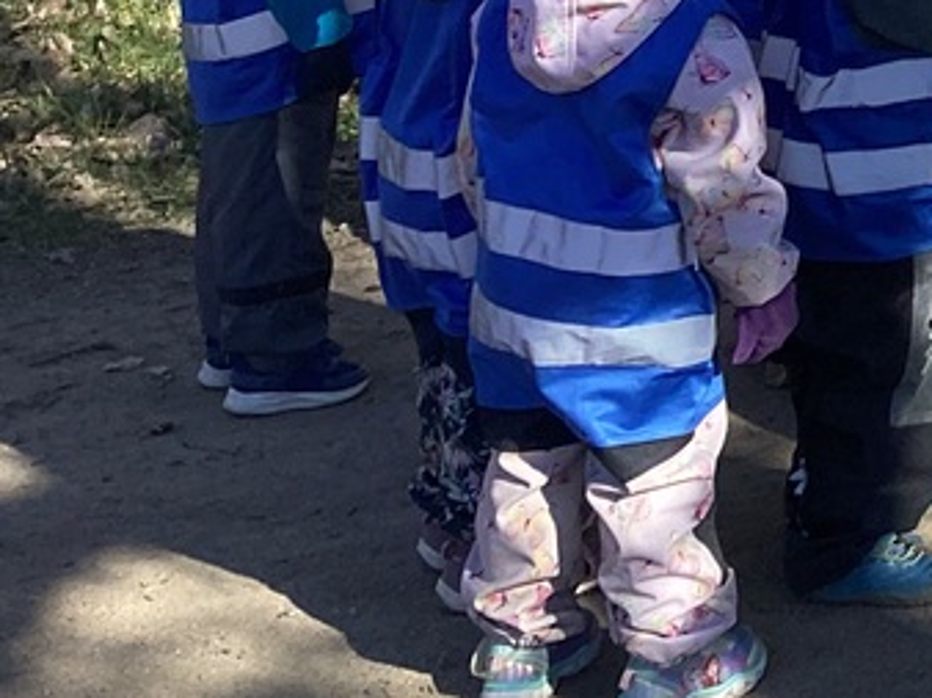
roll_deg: -3.3
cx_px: 1460
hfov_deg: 17.7
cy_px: -320
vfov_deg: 14.2
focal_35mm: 98
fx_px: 2637
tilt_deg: -5.0
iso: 25
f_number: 2.4
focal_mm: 3.3
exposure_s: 1/702
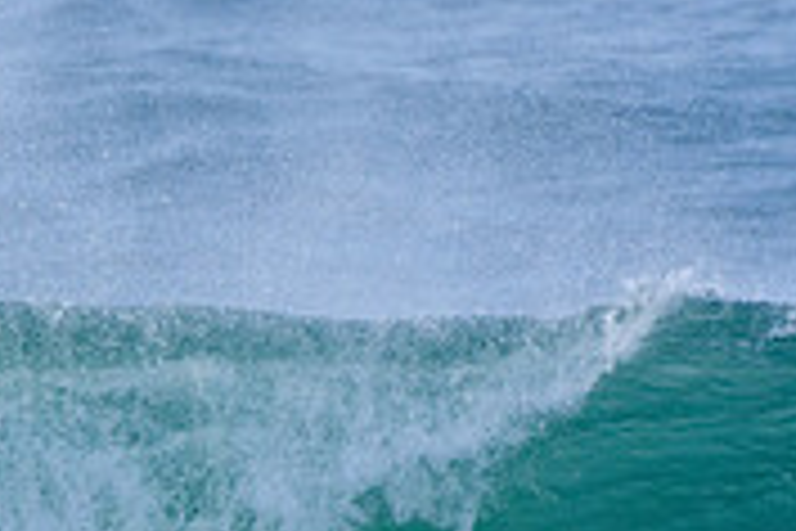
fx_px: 54367
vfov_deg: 0.6
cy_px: 790
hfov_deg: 0.8
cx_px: -274
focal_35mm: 2459
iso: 500
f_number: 5.6
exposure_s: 1/2000
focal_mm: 500
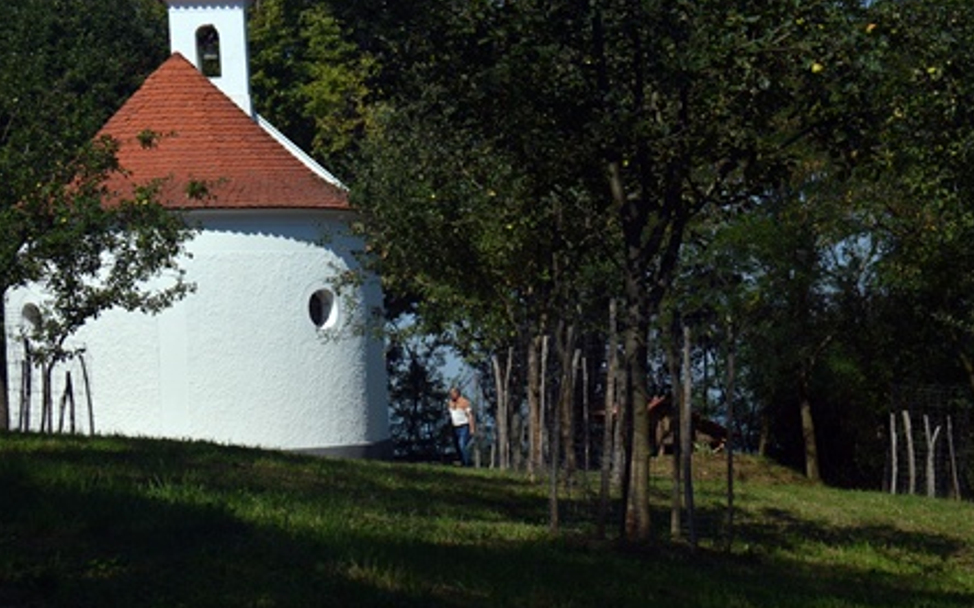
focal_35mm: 94
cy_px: 334
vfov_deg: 13.9
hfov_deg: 22.1
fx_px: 2494
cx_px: 514
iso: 400
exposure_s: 1/2000
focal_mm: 52
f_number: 8
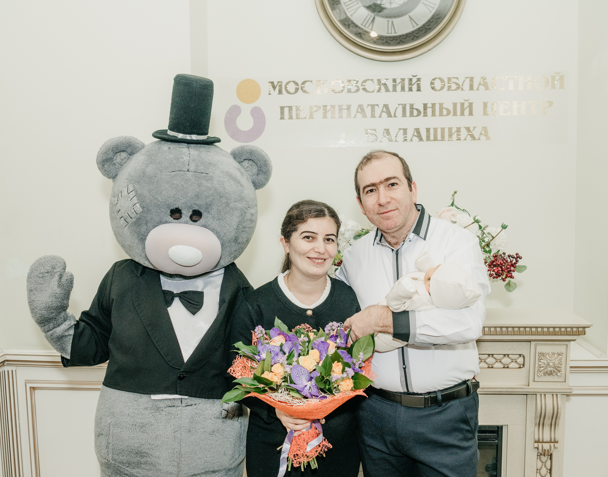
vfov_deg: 38.7
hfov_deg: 48.3
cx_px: 302
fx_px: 678
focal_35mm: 38
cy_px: 278
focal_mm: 26
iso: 320
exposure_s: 1/160
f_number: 4.5
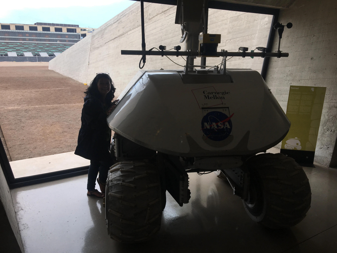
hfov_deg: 61.7
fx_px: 282
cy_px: 126
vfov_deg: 48.2
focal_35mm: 29
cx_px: 168
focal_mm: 4.15
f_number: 2.2
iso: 25
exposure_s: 1/487
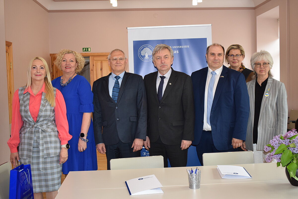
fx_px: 348
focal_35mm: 42
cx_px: 149
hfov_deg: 46.4
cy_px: 100
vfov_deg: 32.0
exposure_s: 1/100
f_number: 5
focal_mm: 28
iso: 800
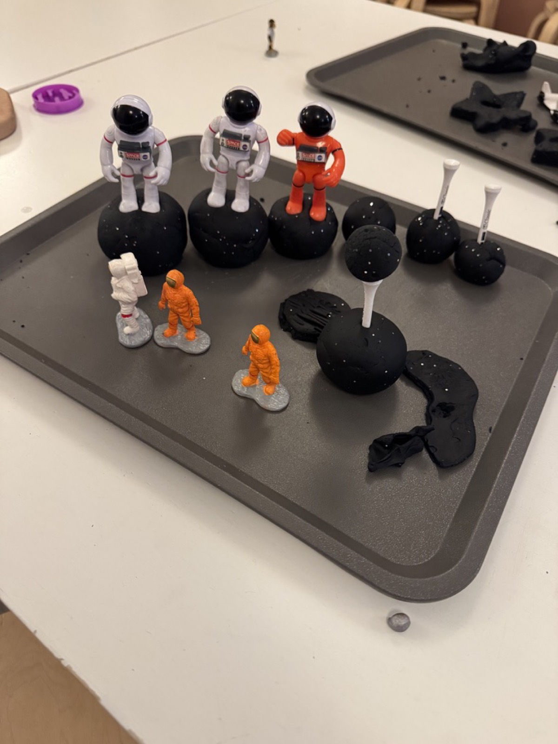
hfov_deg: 56.8
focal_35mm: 24
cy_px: 372
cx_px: 279
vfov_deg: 71.6
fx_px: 516
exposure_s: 1/60
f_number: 1.78
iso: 400
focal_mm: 6.76
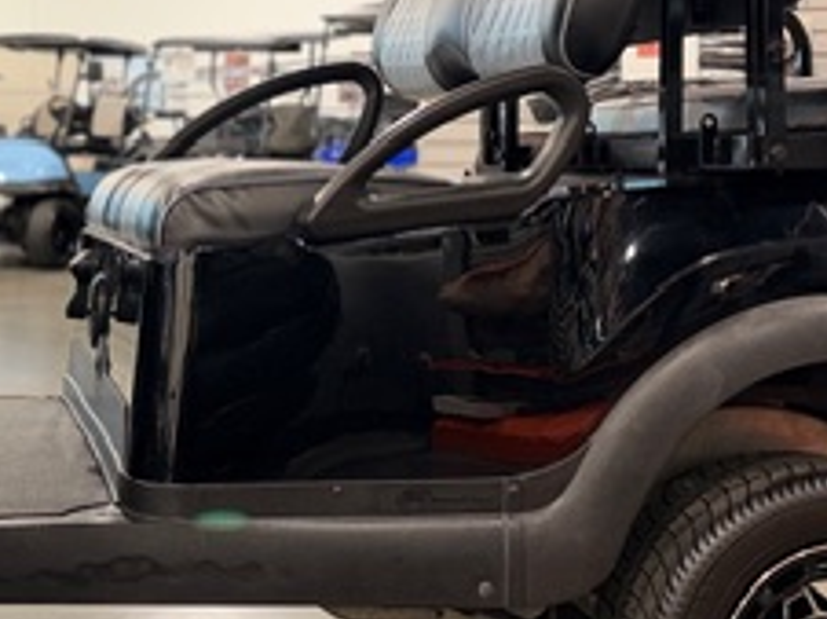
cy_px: 143
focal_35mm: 68
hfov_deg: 28.3
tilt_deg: +1.2
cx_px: 227
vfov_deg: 21.4
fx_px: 1623
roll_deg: -0.5
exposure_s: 1/60
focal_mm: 6.93
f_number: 1.48
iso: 160
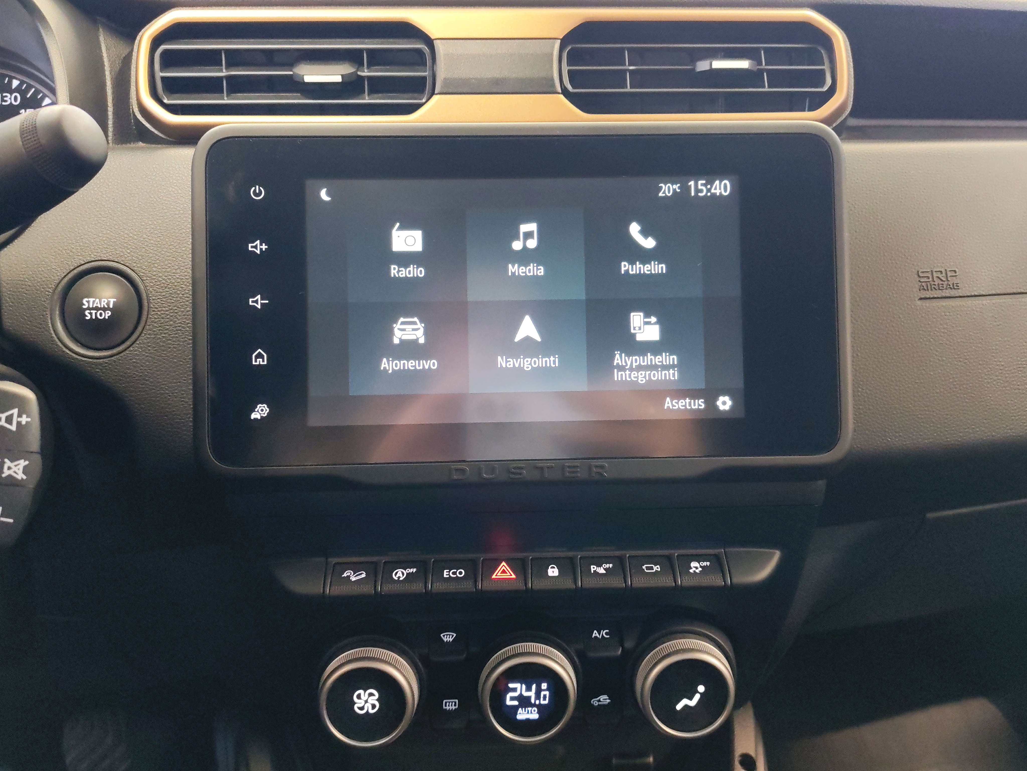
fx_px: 920
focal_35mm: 31
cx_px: 514
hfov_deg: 58.4
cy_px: 386
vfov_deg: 45.4
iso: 2500
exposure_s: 1/50
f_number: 1.9
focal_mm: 6.12
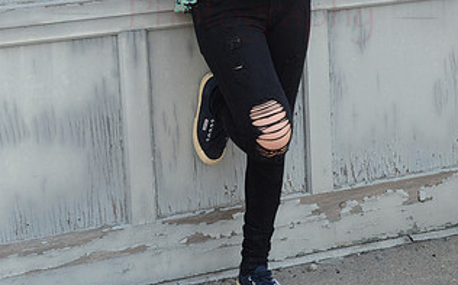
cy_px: -32
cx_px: 254
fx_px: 1048
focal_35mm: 84
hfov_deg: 24.6
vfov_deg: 15.1
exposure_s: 1/160
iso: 640
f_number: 11
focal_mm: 30
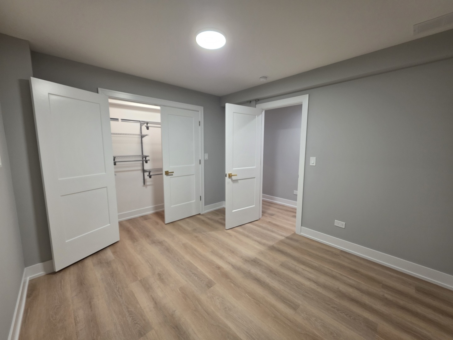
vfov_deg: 89.9
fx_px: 170
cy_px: 170
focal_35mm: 13
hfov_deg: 106.2
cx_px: 226
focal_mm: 2.2
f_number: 1.9
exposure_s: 1/60
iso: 160
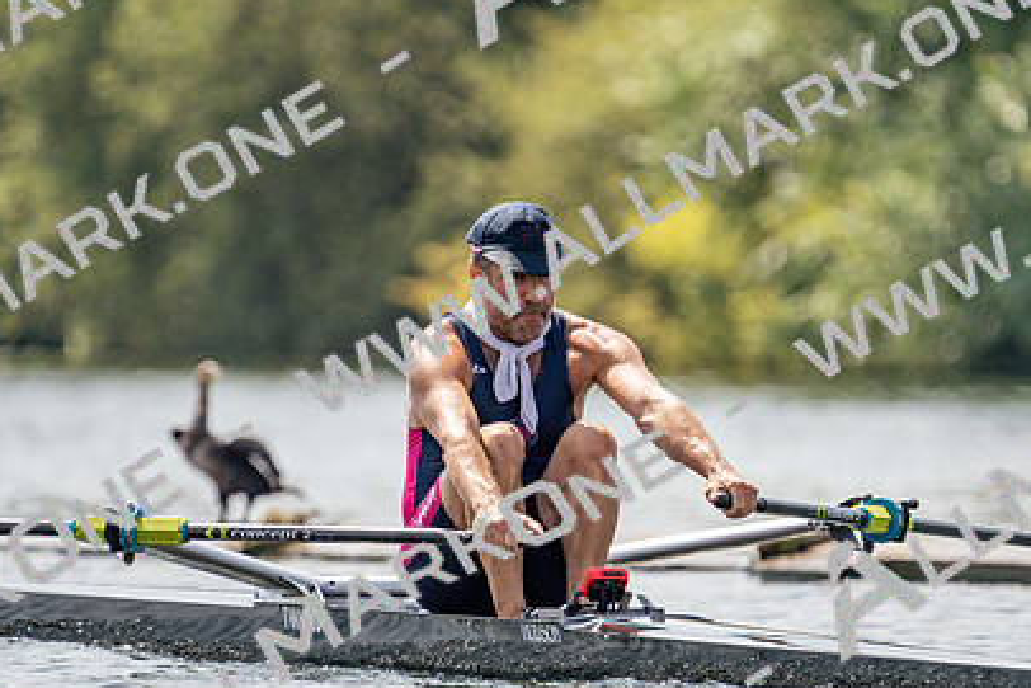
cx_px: 609
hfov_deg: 2.4
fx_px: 24551
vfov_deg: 1.6
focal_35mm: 857
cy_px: 420
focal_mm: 600
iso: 320
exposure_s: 1/1600
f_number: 6.3
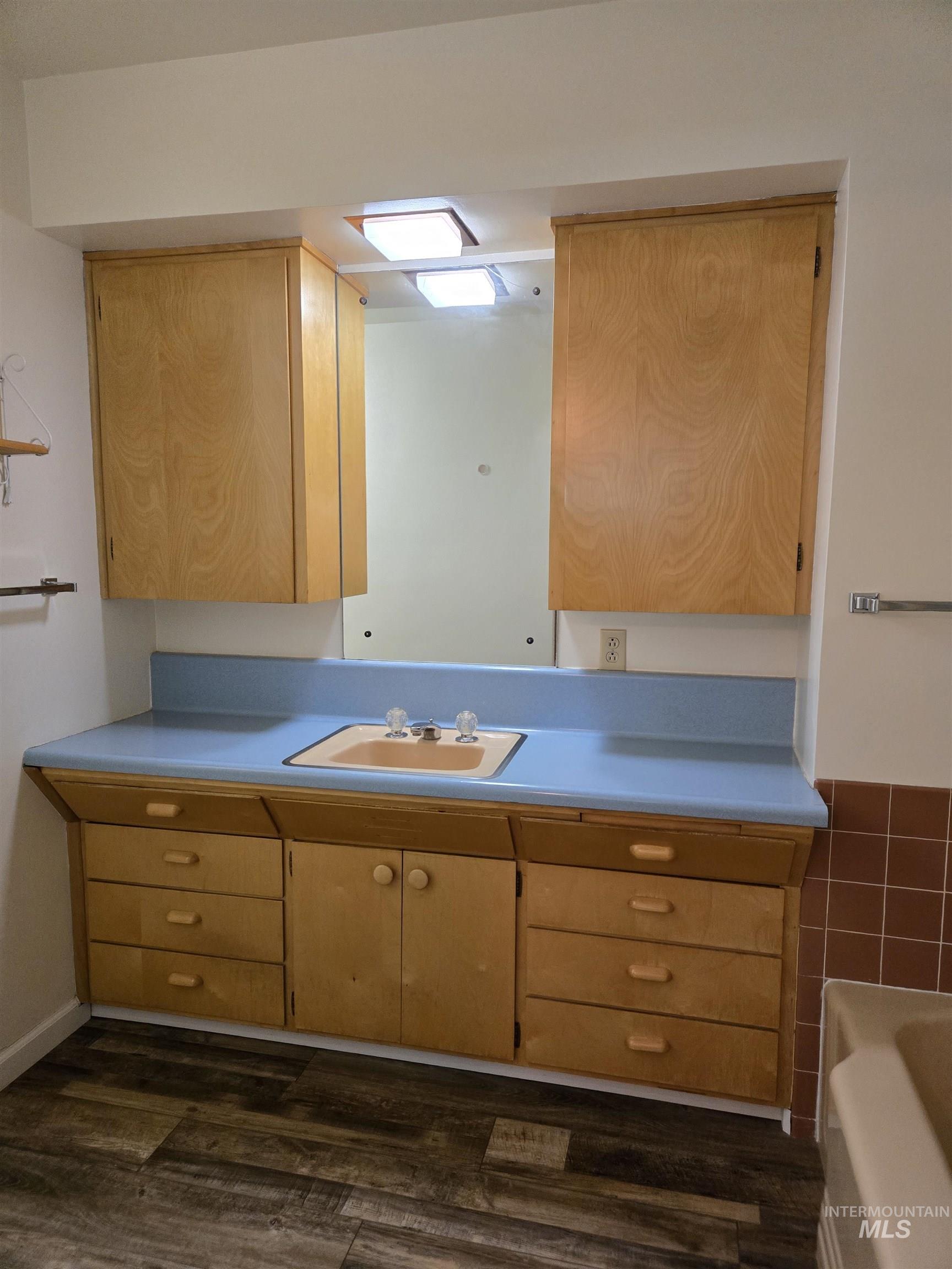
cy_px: 634
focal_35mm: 23
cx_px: 476
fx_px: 843
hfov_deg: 58.9
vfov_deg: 73.9
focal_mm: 5.4
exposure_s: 1/120
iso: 800
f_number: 1.8
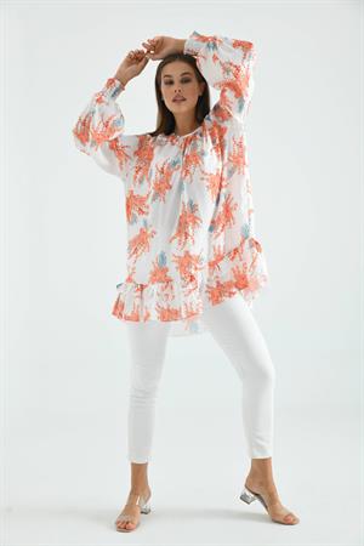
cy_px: 273
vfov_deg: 41.1
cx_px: 182
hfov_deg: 28.1
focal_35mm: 48
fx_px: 728
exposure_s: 1/125
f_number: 6.3
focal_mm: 48
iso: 100
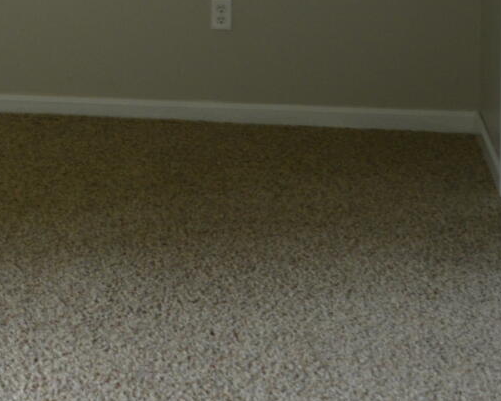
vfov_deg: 11.0
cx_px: -443
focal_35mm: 135
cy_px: -202
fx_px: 2002
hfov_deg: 12.8
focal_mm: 24
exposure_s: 1/60
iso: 400
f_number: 4
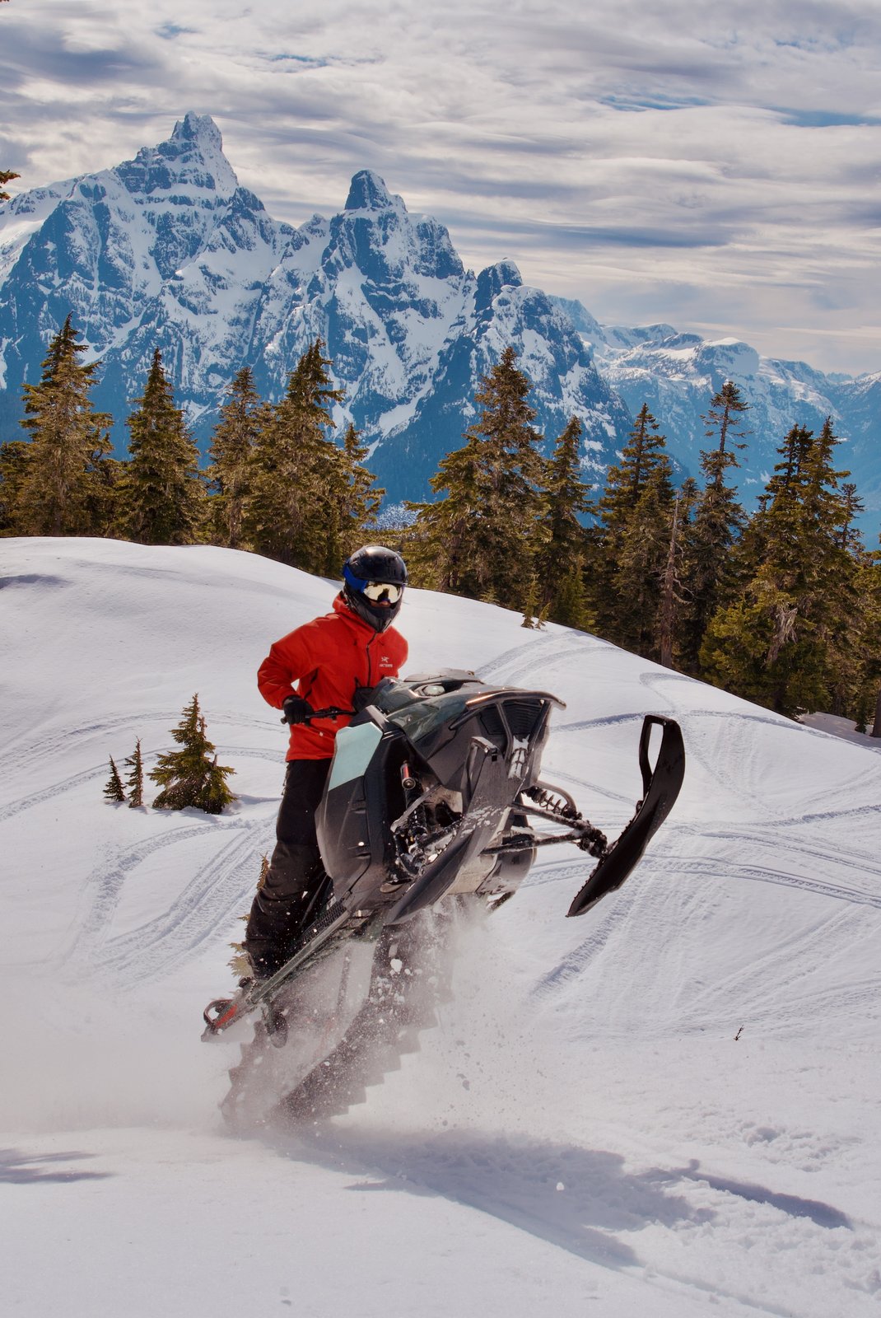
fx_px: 1905
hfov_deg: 26.0
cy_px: 659
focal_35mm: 52
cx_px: 440
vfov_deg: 38.2
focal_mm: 35
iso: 250
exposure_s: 1/2000
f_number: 8
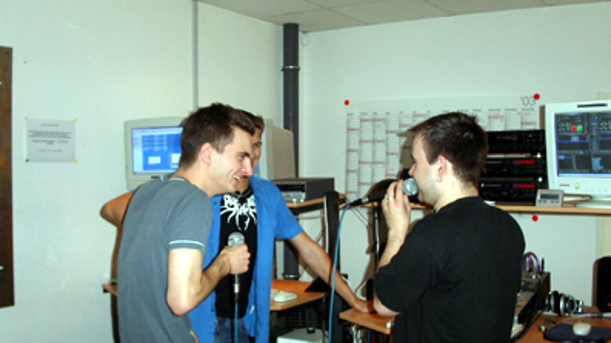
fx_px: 680
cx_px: 307
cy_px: 211
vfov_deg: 28.2
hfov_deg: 48.4
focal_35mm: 42
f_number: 2.8
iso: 101
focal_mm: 7.8
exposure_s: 1/30
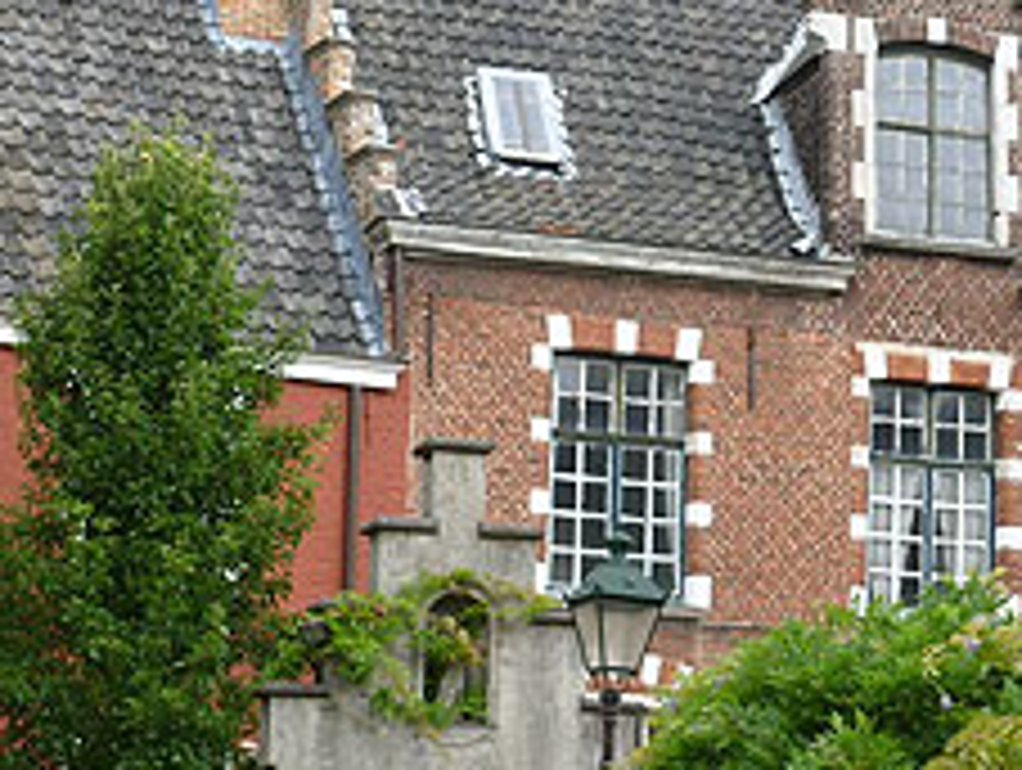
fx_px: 3164
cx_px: 531
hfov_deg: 18.3
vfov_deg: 13.8
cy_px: 527
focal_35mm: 107
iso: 100
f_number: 4
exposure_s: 1/100
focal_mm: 9.6
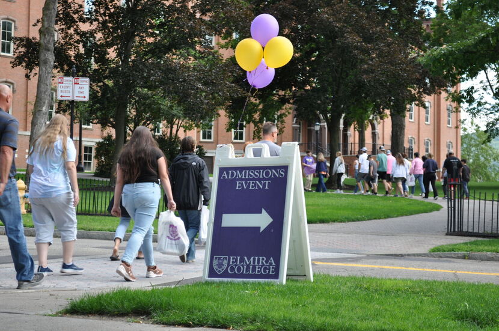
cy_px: 166
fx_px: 1142
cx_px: 250
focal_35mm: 82
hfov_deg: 24.6
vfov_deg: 16.5
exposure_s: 1/125
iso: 200
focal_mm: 55
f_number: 5.6
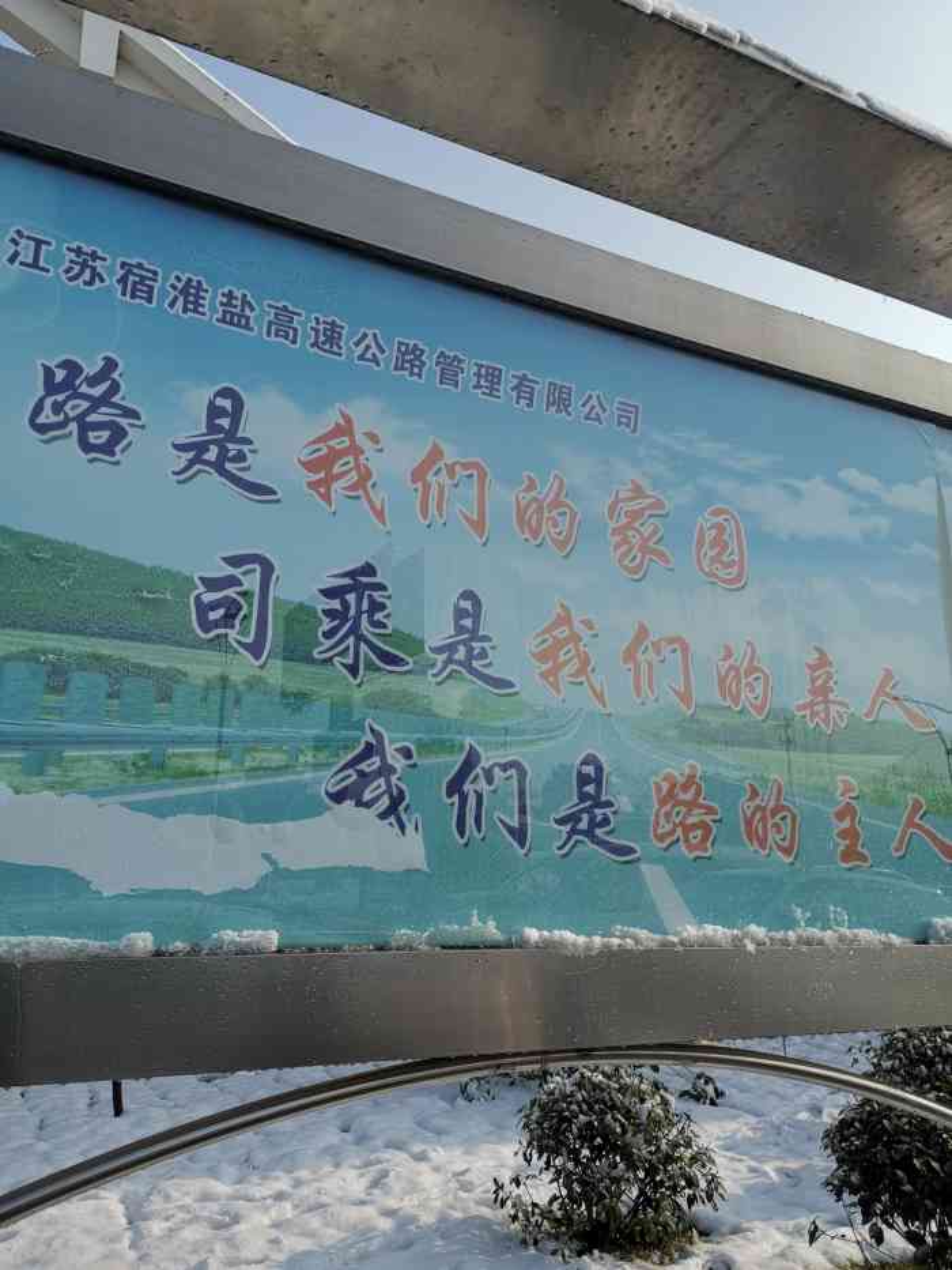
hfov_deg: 51.4
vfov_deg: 65.3
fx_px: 990
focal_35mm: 27
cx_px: 476
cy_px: 635
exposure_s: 1/5000
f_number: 1.8
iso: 50
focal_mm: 4.75
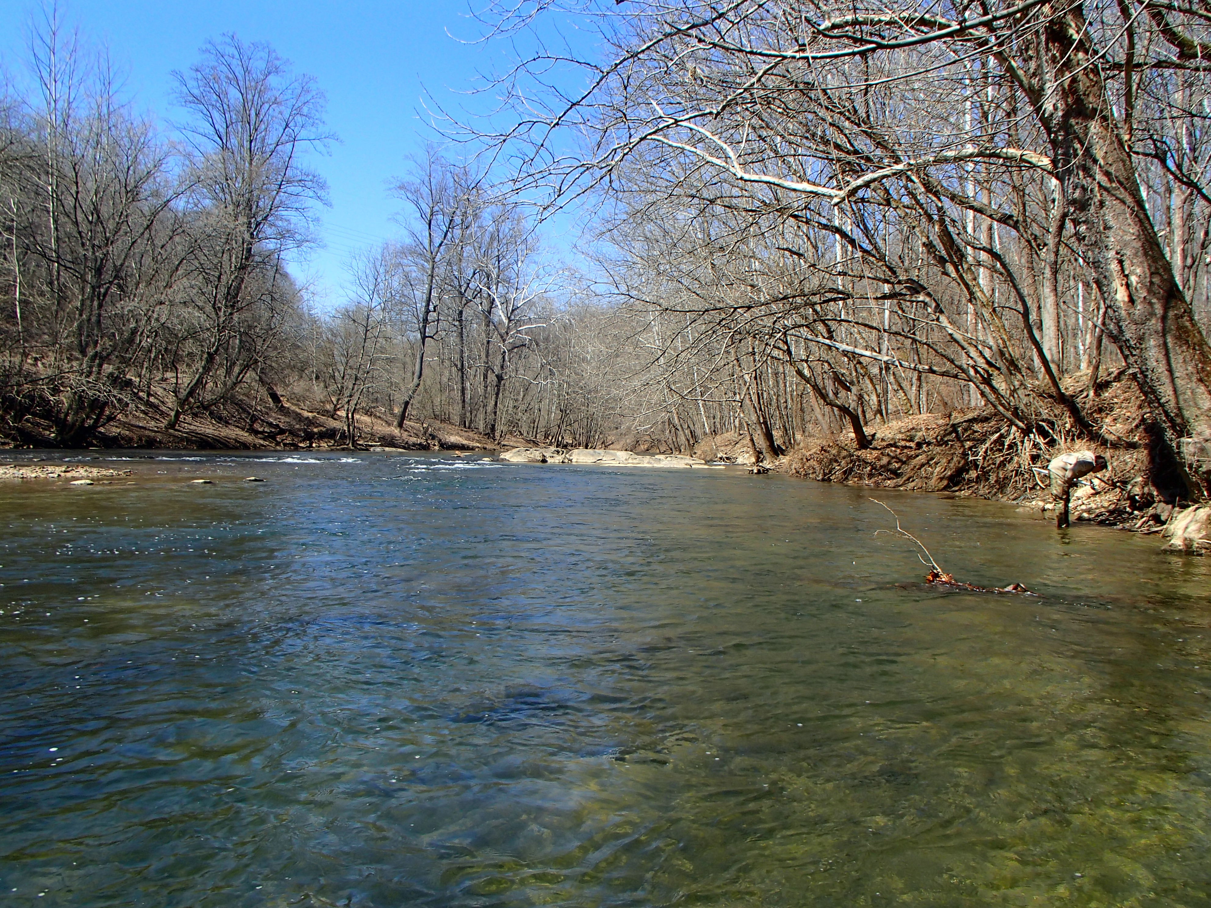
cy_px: 454
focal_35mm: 28
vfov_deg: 49.7
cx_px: 606
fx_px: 980
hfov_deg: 63.4
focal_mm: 5
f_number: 3.9
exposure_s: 1/500
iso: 100
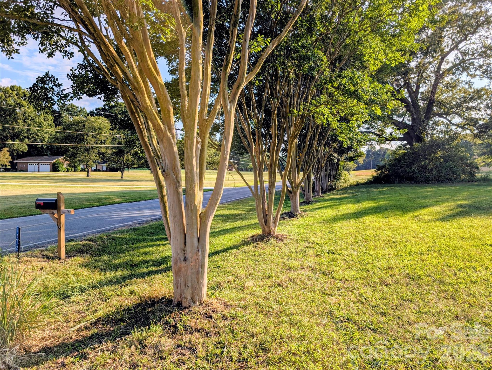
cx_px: 246
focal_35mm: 24
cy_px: 185
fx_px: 342
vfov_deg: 56.9
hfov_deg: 71.5
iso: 20
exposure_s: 1/5464
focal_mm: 6.9
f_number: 1.68
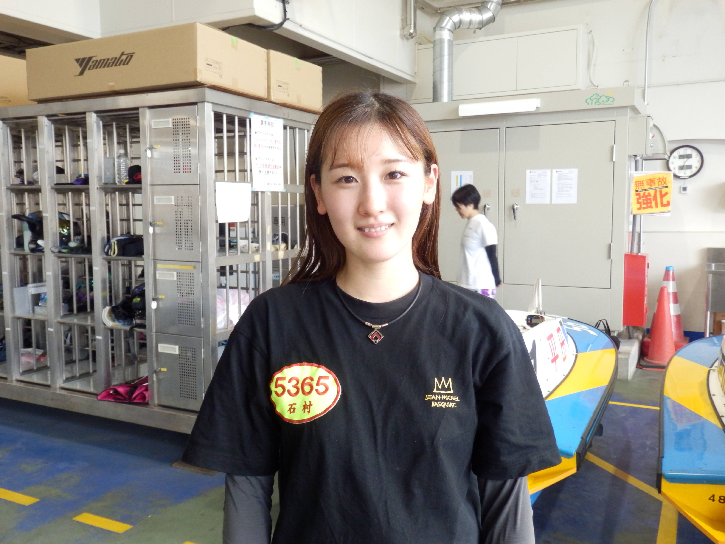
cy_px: 272
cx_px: 362
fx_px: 628
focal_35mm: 30
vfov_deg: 46.8
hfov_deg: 60.0
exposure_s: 1/60
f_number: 3.3
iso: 400
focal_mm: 5.5
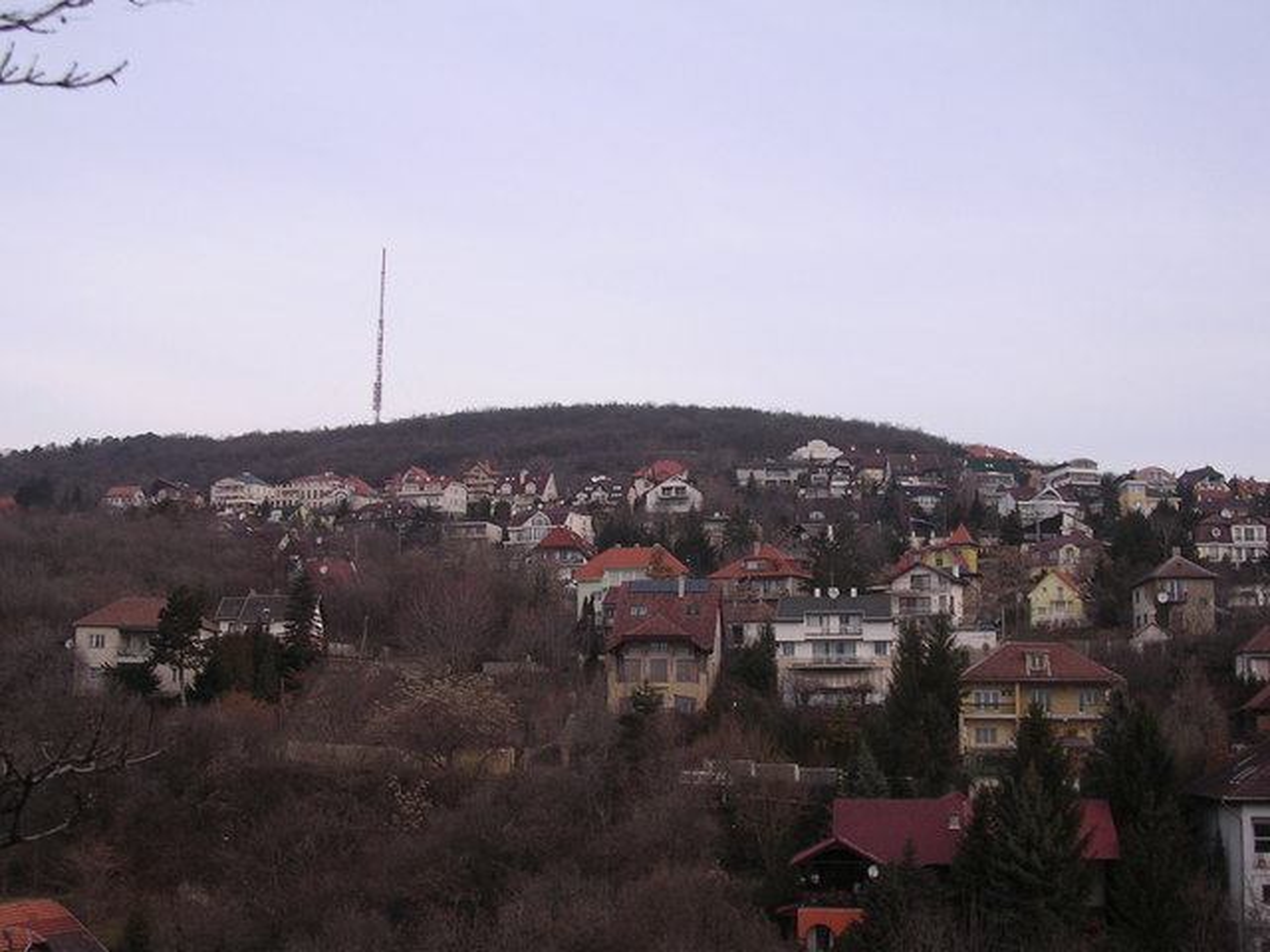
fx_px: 1688
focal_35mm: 46
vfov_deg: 31.5
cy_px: 476
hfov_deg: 41.2
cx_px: 635
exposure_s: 1/220
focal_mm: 7.1
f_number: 3
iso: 100
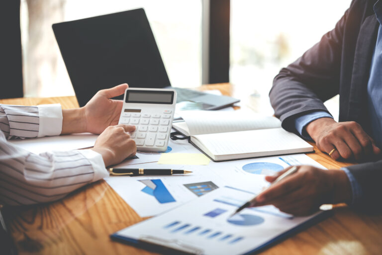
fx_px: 1274
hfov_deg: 17.1
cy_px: 128
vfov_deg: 11.4
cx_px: 191
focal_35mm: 120
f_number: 2.8
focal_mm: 120
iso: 200
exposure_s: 1/200
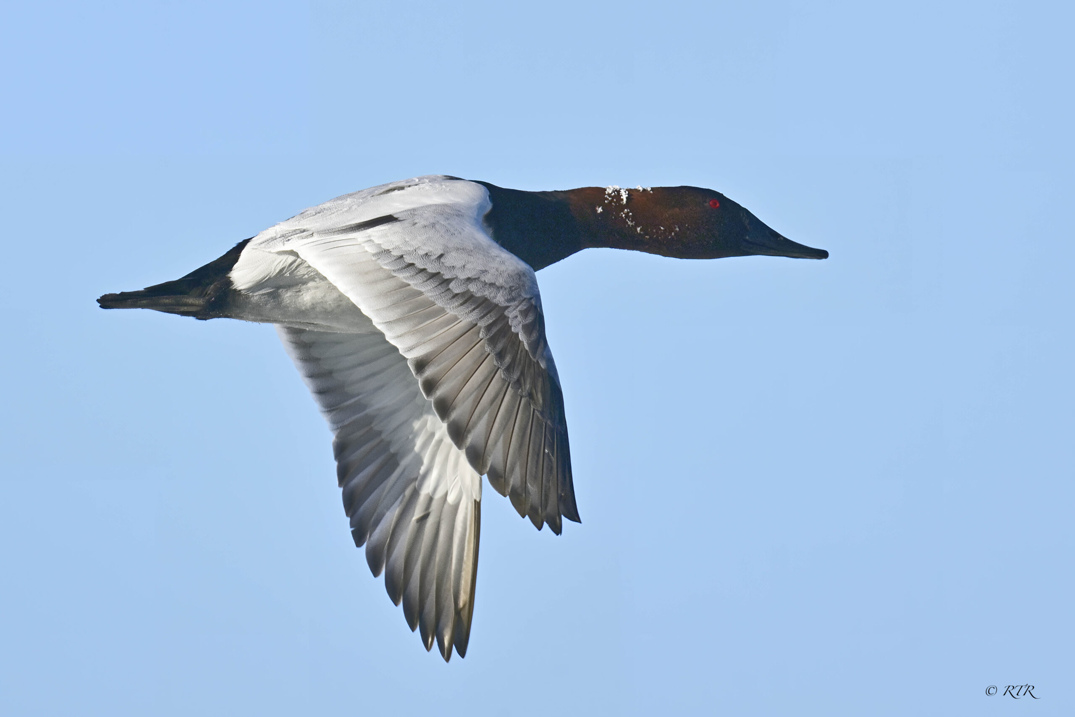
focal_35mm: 800
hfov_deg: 2.6
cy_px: 358
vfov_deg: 1.7
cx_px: 538
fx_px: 23888
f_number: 9
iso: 280
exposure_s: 1/3200
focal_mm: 800
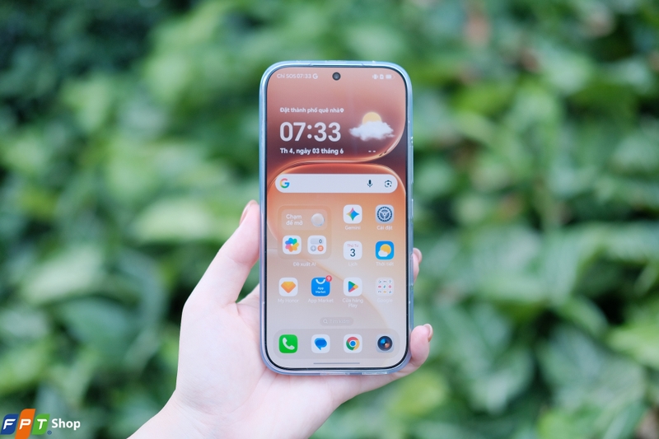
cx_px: 330
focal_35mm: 53
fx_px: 970
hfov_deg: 37.5
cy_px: 220
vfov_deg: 25.5
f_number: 2
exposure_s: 1/500
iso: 640
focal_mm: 35
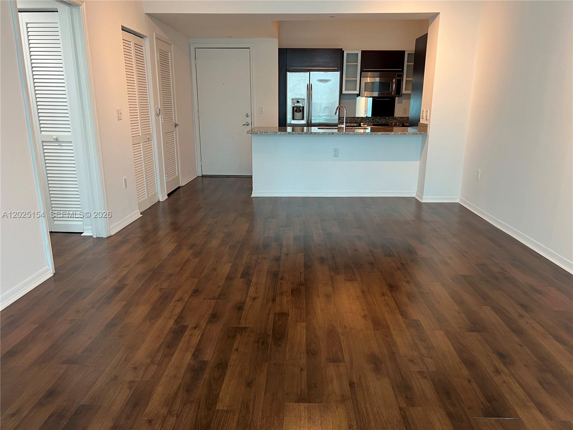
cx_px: 286
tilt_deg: -15.0
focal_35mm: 26
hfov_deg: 67.3
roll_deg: +0.1
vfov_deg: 53.1
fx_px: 430
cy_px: 215
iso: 100
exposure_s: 1/60
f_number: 1.5
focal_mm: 5.7
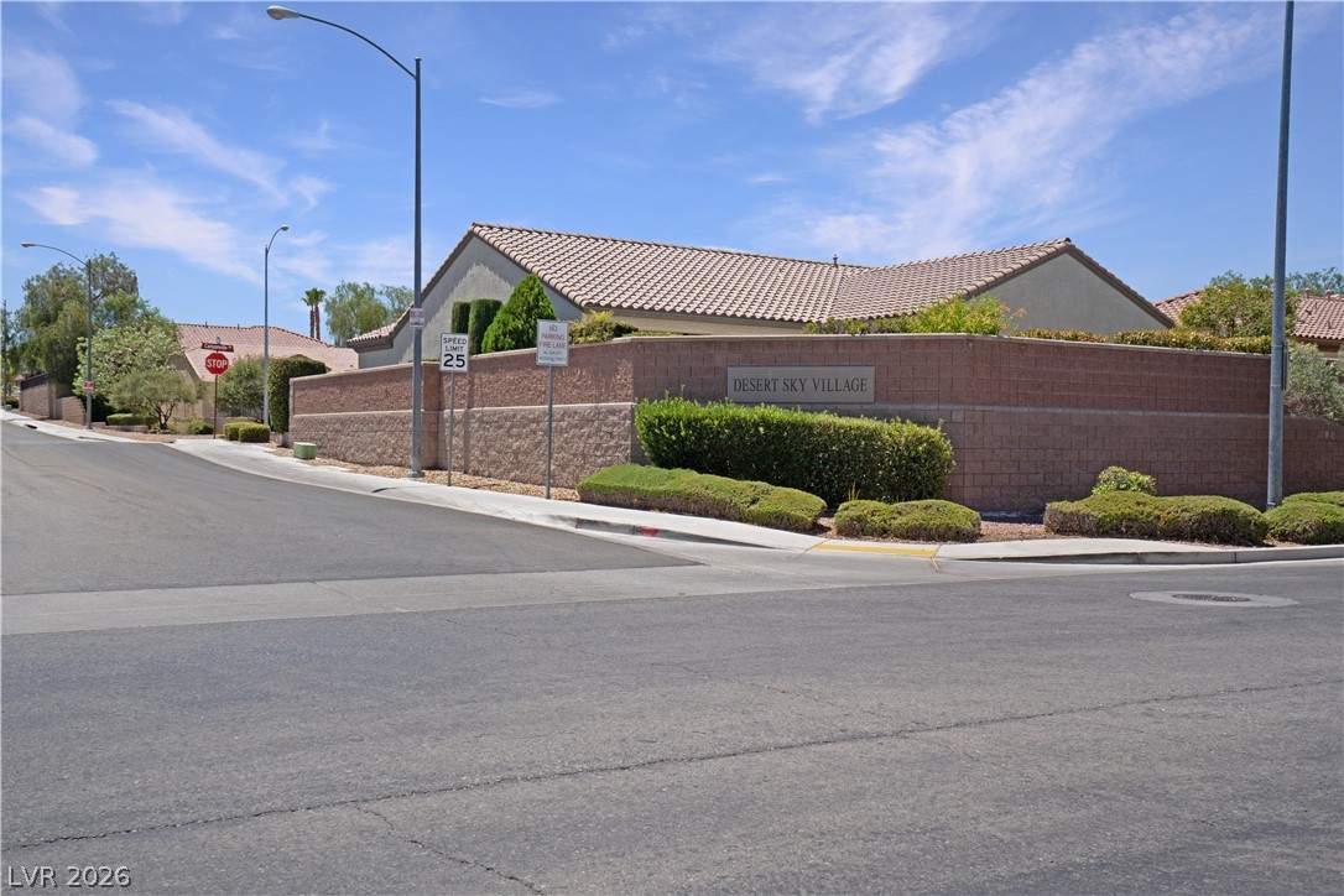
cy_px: 448
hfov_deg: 54.4
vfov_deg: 37.9
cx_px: 672
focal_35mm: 35
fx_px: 1307
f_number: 10
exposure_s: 1/800
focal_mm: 35
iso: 500
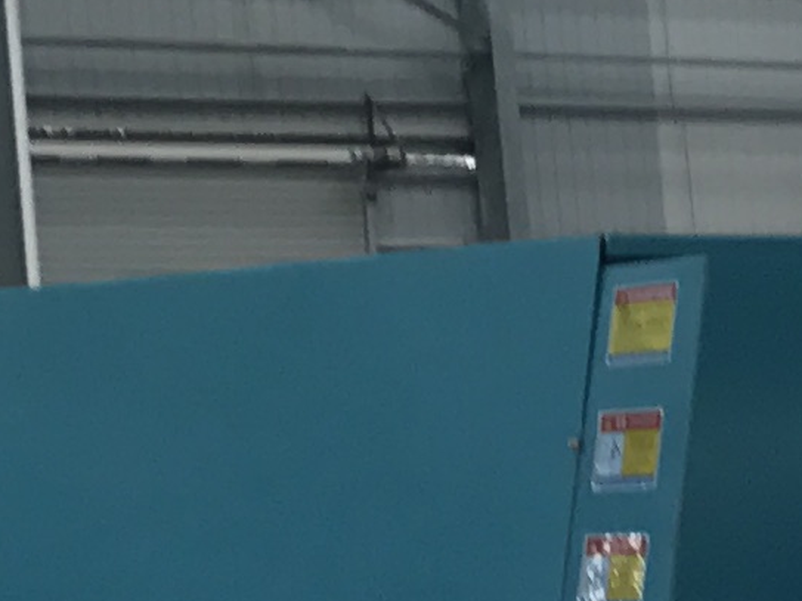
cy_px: 1320
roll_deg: +2.5
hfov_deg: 8.6
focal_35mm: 208
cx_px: 1981
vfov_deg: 6.8
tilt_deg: -10.8
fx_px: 4818
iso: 25
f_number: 1.8
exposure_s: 1/50
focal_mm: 3.99
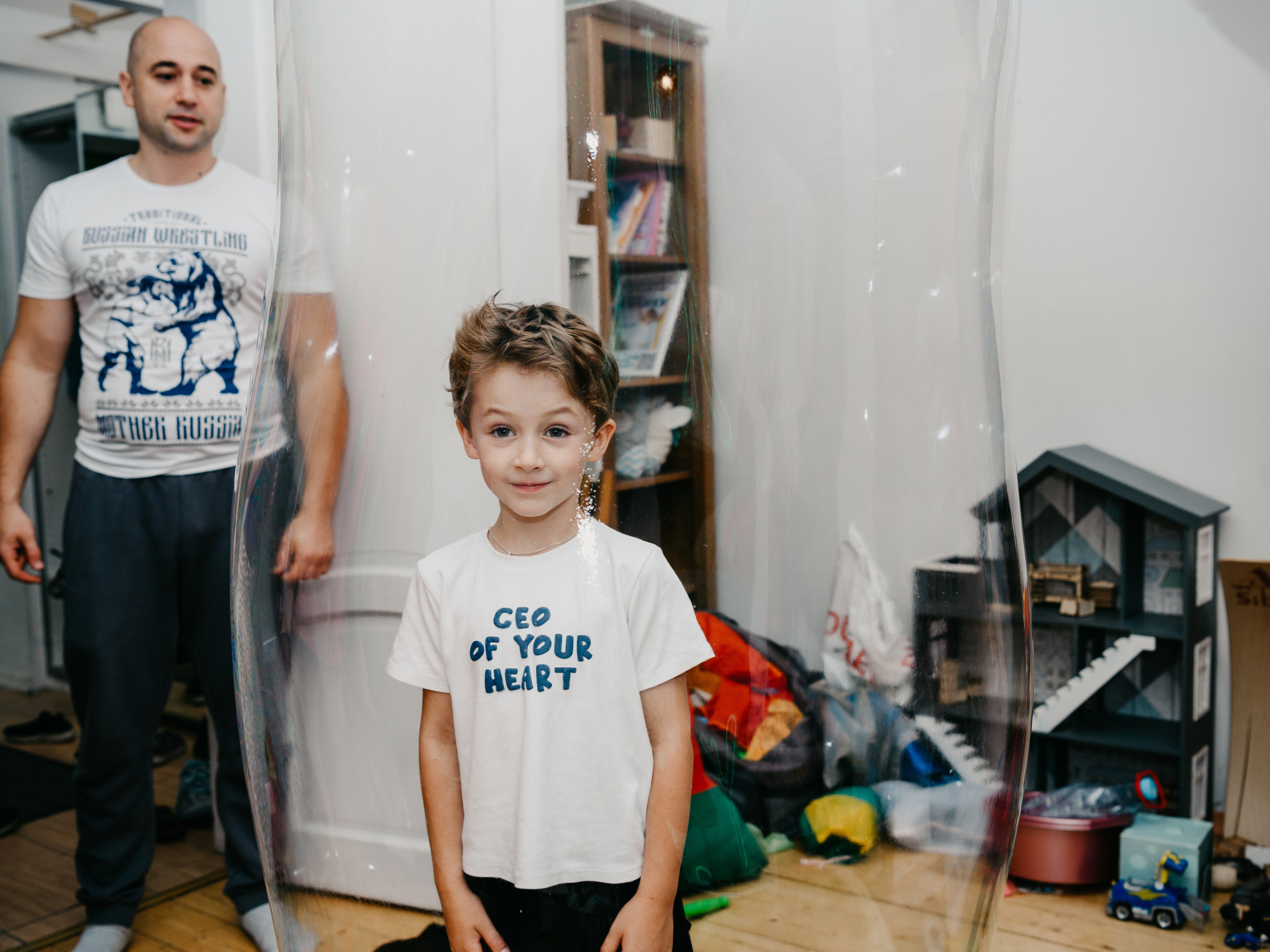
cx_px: 610
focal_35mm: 40
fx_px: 1467
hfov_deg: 46.8
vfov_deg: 35.9
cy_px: 504
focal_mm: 34
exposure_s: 1/160
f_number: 3.5
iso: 160
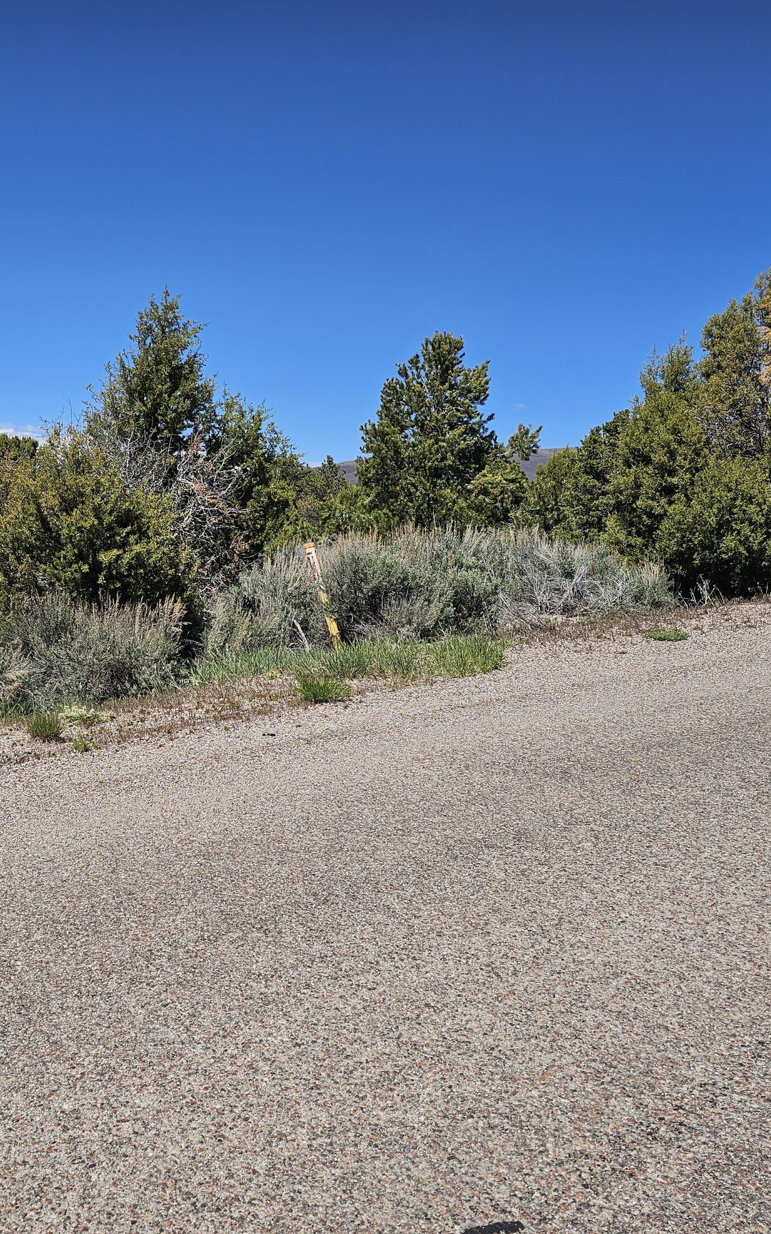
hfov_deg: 37.3
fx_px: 1109
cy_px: 623
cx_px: 186
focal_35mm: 33
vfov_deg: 58.1
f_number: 1.7
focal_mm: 6.3
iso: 10
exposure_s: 1/1192
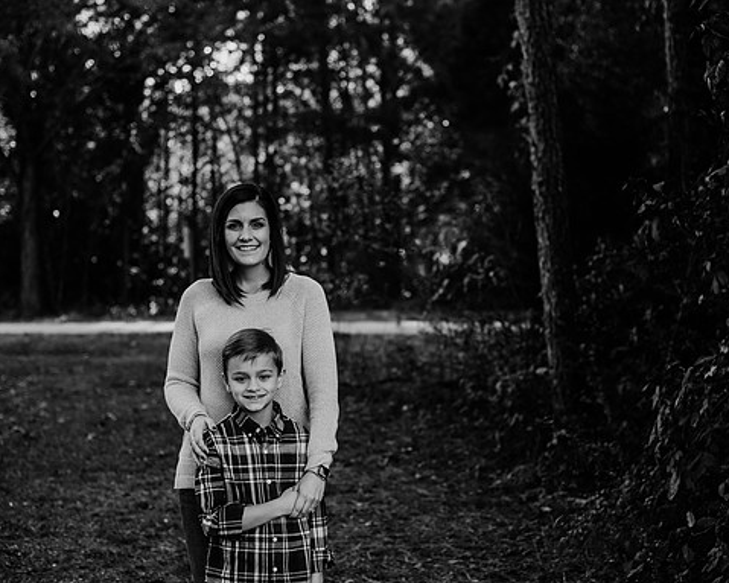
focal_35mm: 61
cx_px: 382
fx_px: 1316
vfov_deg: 25.0
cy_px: 292
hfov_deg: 31.0
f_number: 2.5
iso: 400
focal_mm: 50
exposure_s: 1/800
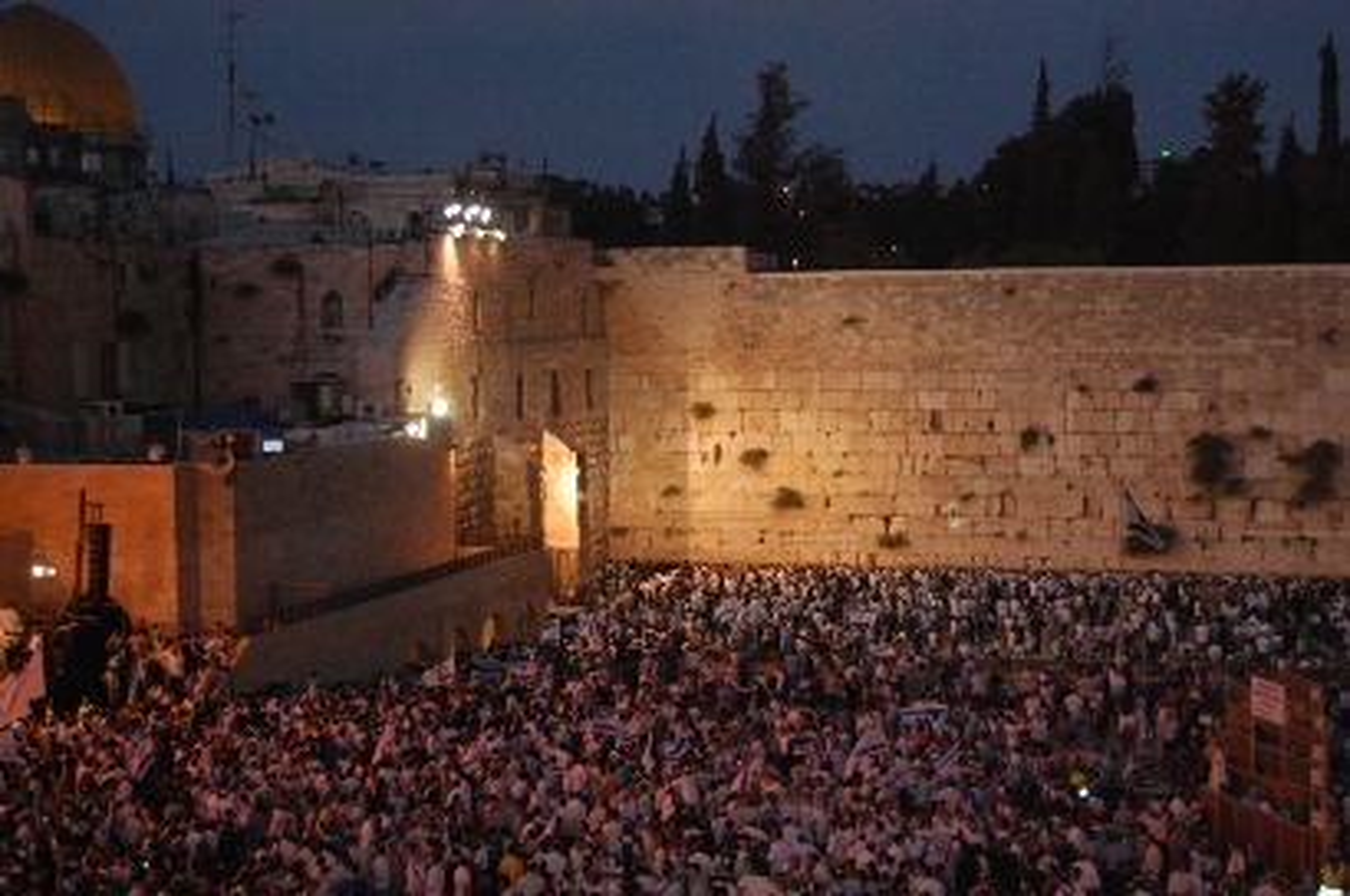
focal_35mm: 60
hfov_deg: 33.4
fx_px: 2246
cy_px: 448
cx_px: 675
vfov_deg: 22.5
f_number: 5
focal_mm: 40
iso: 1400
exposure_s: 1/60
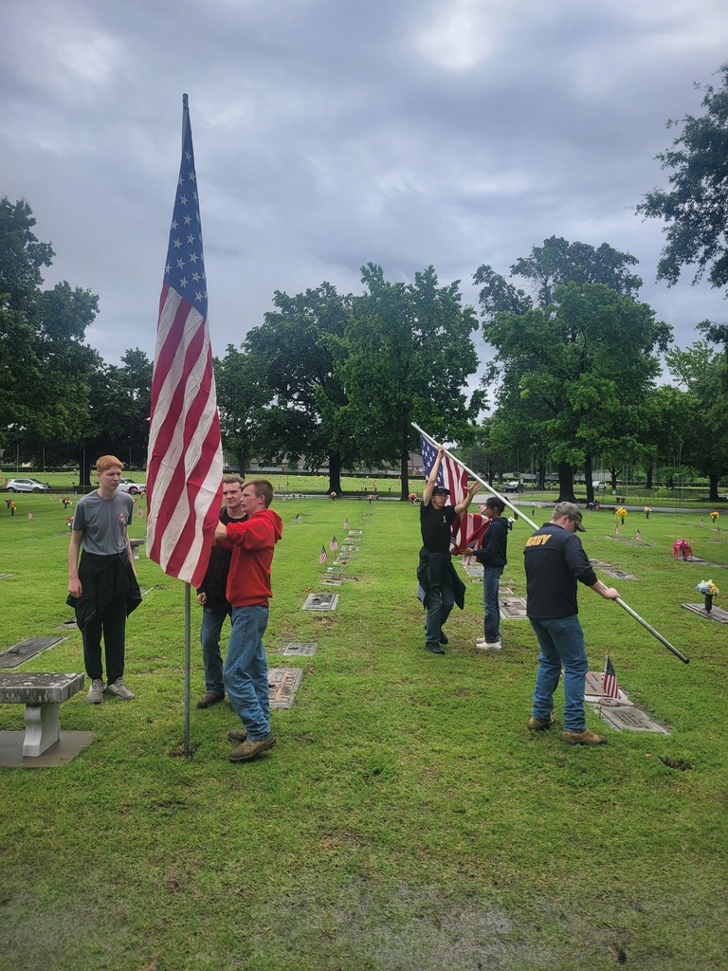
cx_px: 364
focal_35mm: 26
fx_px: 729
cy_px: 486
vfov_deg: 67.3
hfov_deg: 53.1
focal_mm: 5.4
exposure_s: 1/1672
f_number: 1.8
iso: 40
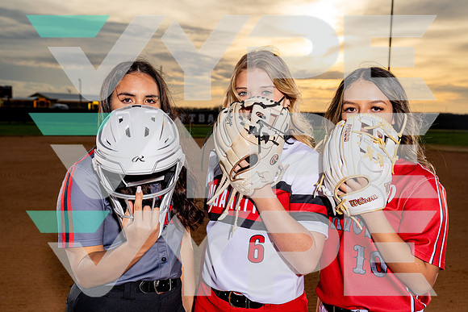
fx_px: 585
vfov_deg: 29.9
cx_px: 234
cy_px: 156
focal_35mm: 45
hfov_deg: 43.6
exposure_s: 1/1250
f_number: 5.6
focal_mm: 45
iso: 250
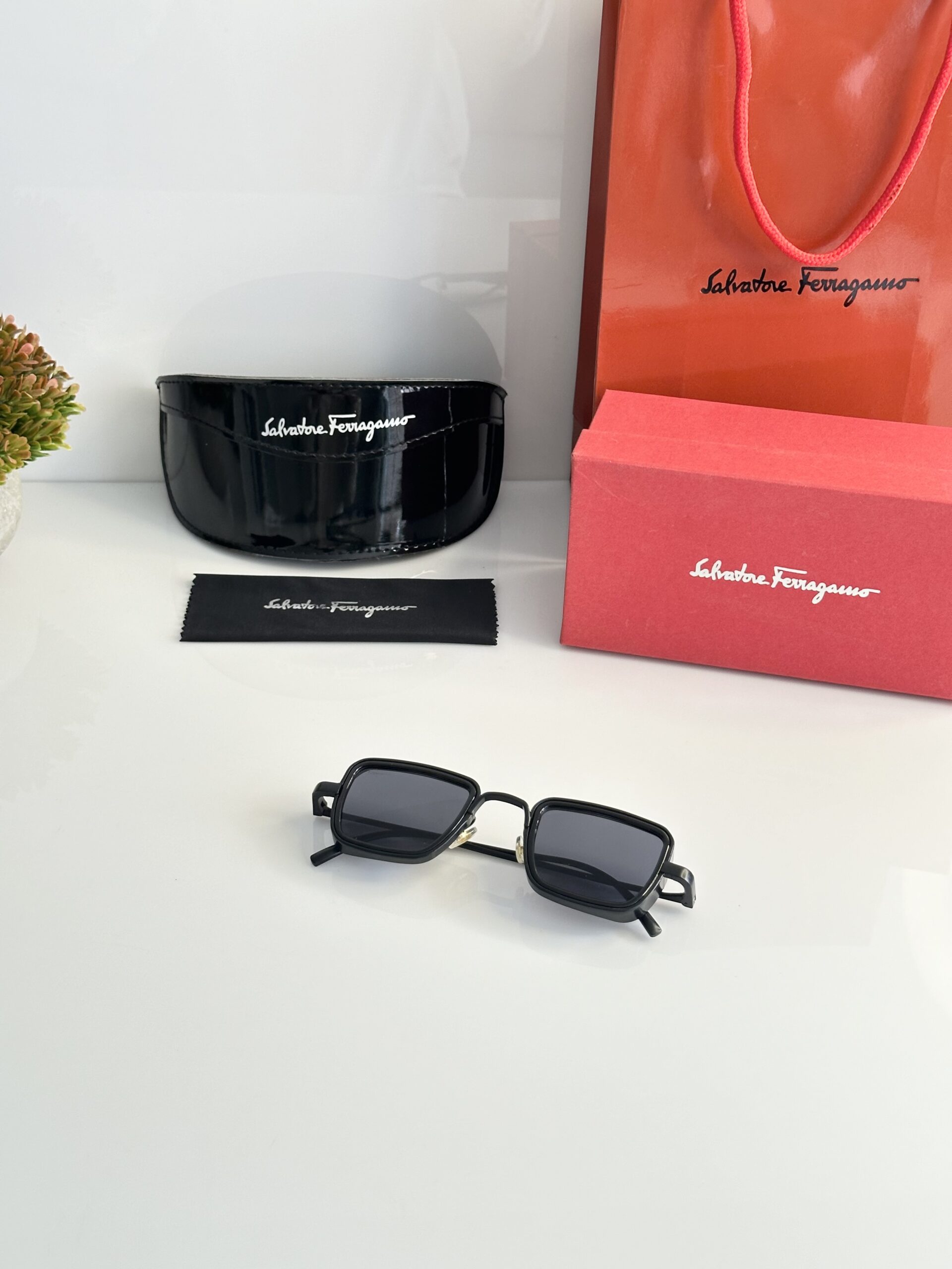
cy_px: 634
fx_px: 1760
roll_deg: -1.6
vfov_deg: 39.7
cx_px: 476
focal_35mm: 48
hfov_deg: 30.3
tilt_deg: -33.3
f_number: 1.78
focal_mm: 6.86
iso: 125
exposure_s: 1/60
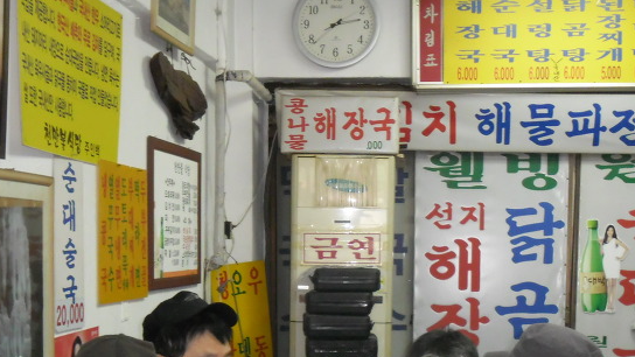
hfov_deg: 30.1
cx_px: 347
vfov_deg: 16.7
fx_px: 1179
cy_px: 401
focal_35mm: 70
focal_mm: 6.6
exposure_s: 1/45
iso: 400
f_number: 4
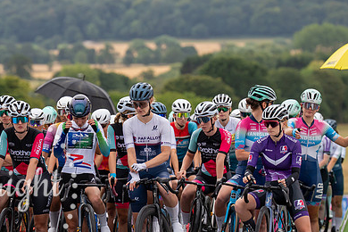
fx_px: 2223
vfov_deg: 6.0
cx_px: 137
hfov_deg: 8.9
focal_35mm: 230
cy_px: 134
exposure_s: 1/800
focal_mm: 148
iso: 400
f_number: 3.5
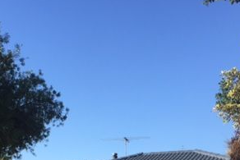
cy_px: 178
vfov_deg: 19.7
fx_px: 440
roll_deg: -1.3
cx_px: 52
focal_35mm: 66
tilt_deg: +4.8
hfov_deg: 29.9
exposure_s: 1/1068
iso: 32
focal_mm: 4.15
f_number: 2.2
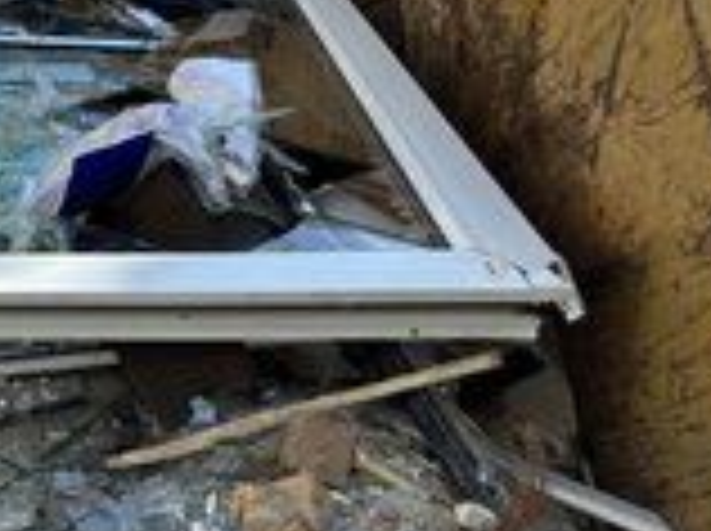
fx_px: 1354
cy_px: -4
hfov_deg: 26.5
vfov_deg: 21.4
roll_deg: +1.7
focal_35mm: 66
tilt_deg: -22.5
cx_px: -122
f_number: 1.6
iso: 50
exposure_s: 1/1522
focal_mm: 5.96
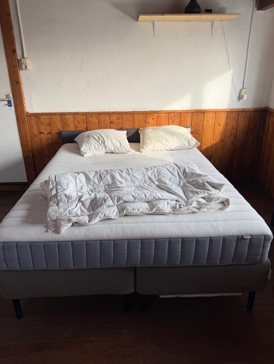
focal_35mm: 25
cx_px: 135
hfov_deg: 54.9
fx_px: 264
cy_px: 175
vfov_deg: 69.3
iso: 80
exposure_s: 1/121
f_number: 1.78
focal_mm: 6.76
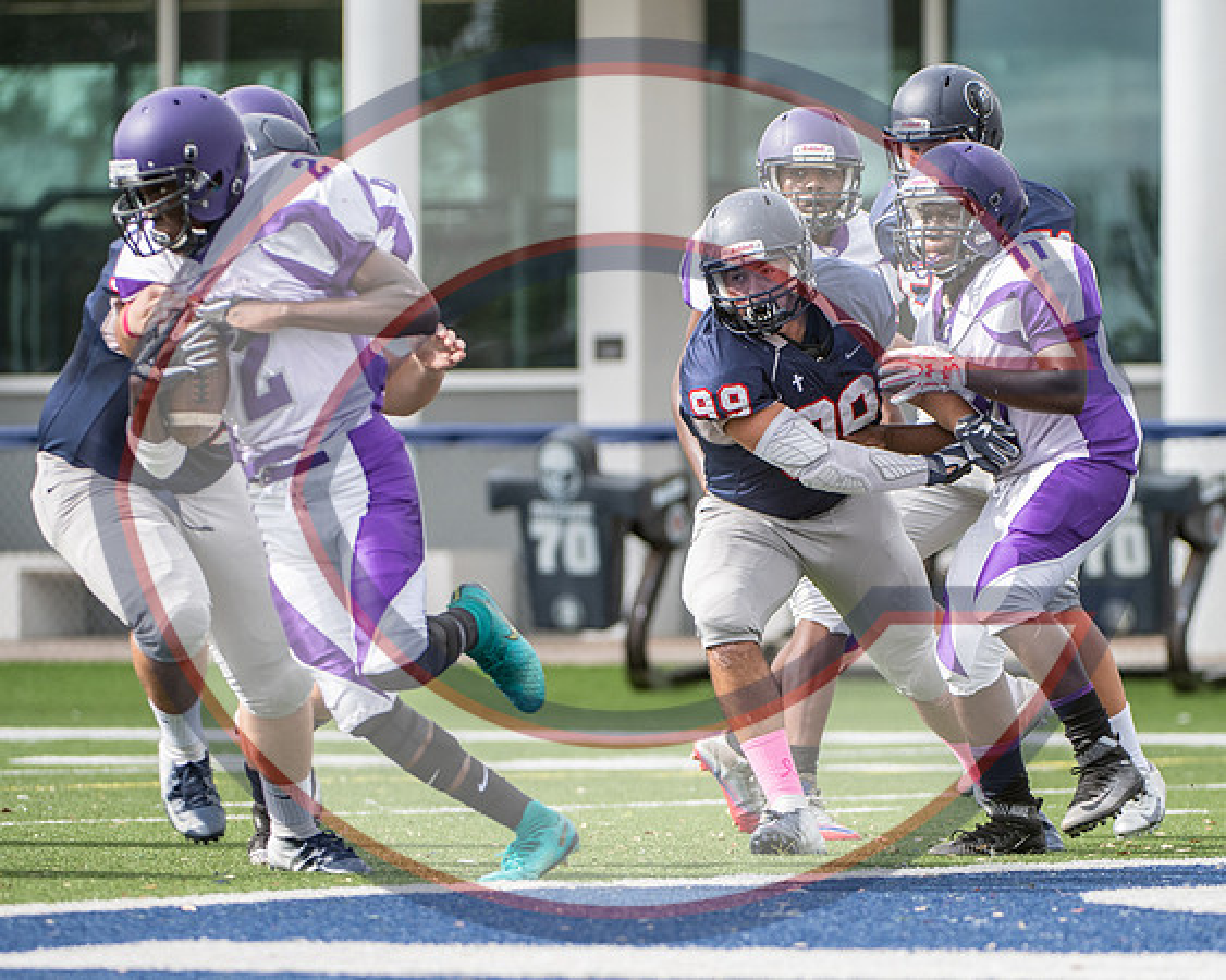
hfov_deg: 5.3
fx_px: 13148
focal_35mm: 362
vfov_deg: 4.3
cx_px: 806
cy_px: 464
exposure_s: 1/1000
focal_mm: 220
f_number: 4
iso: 110
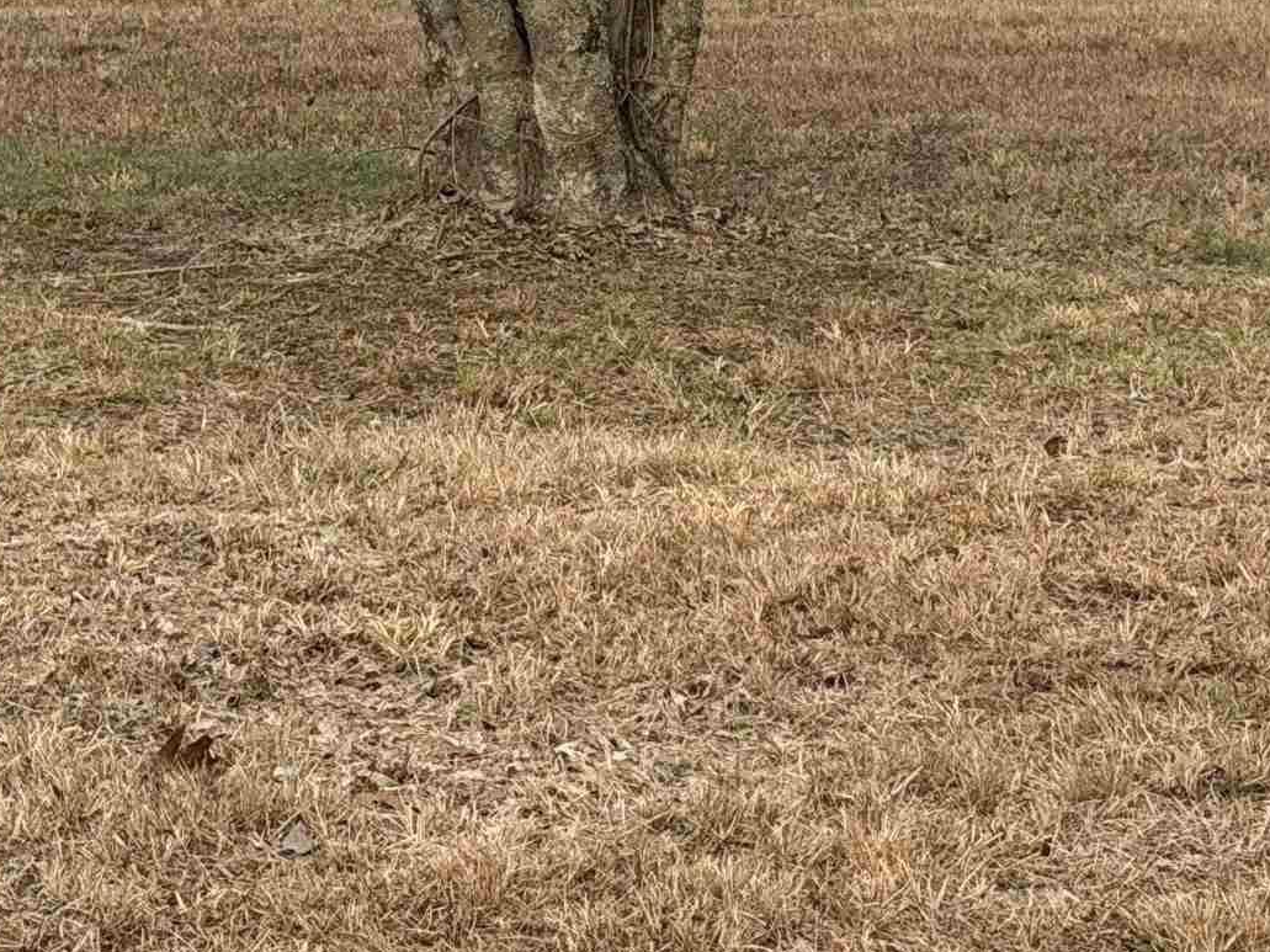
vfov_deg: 10.3
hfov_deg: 13.8
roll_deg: +0.1
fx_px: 5246
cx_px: 634
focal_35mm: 143
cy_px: 32
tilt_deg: -2.3
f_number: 1.78
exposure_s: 1/570
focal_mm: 6.76
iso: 64
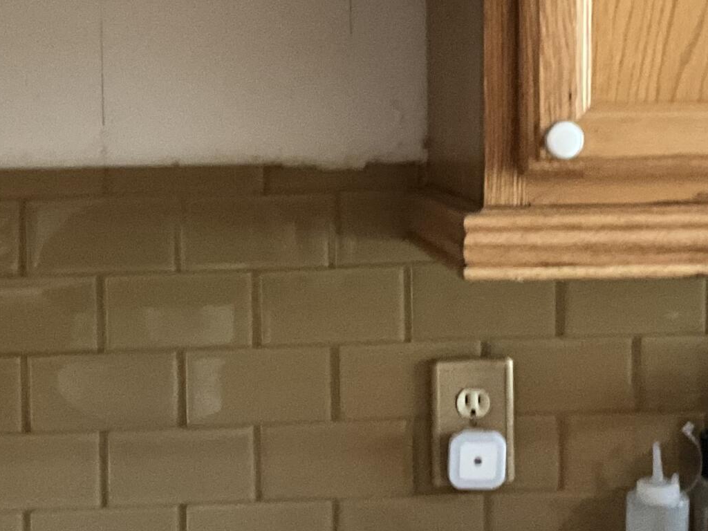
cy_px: 180
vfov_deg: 17.3
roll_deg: +1.2
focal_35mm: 85
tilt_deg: -3.4
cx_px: 278
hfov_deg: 23.0
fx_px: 1739
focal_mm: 3
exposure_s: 1/30
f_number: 1.8
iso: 400
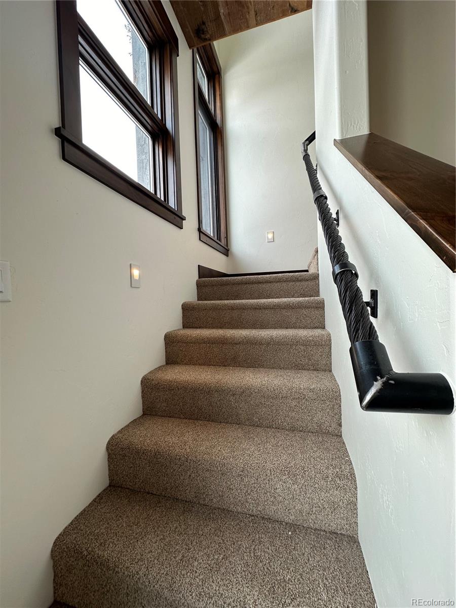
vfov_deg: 102.1
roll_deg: +2.2
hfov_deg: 85.7
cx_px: 228
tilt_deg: -1.3
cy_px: 304
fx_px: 246
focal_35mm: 14
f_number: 2.2
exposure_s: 1/120
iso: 64
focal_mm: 2.22
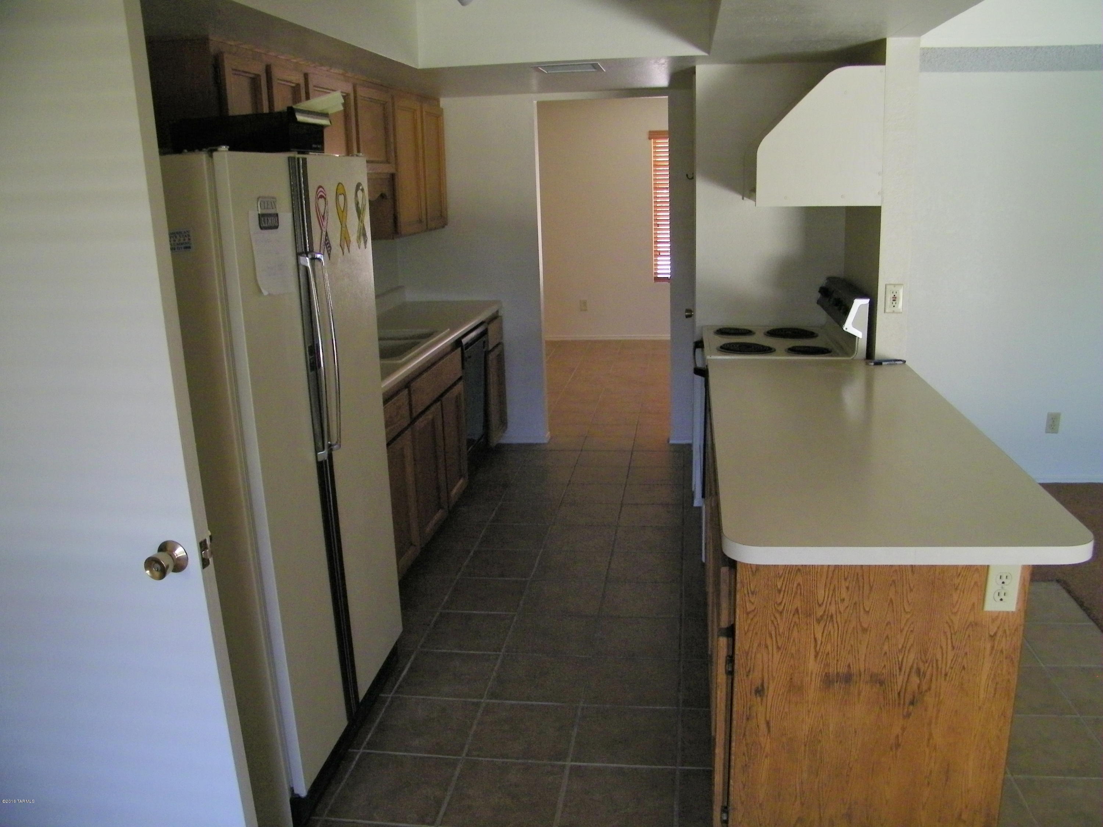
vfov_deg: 49.7
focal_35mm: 28
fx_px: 892
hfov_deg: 63.4
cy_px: 414
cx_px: 552
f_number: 3.5
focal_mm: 5
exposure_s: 1/60
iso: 250
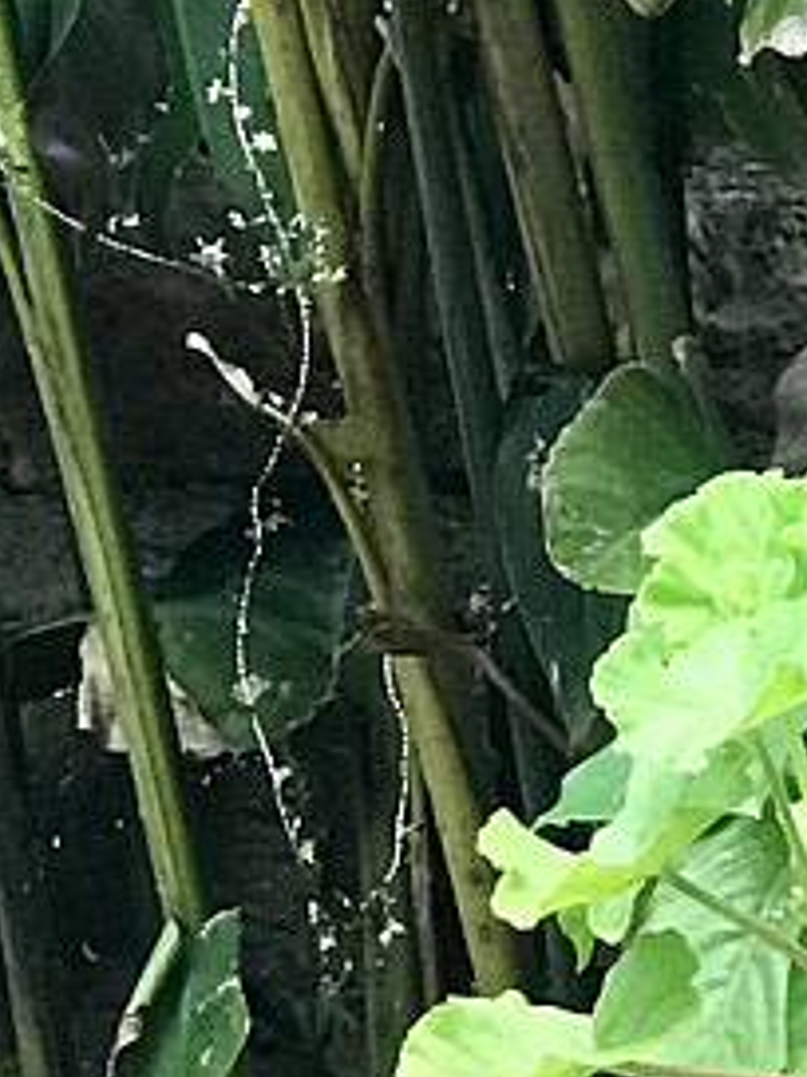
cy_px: 463
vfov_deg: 5.9
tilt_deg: +1.6
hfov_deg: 4.4
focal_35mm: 335
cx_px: 692
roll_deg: +1.1
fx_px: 10413
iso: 64
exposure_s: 1/60
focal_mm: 6.6
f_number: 2.8
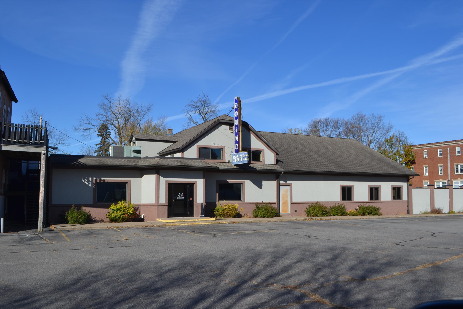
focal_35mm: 30
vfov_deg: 43.6
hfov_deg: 61.9
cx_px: 232
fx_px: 386
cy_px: 154
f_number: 8
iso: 100
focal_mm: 20
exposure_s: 1/250
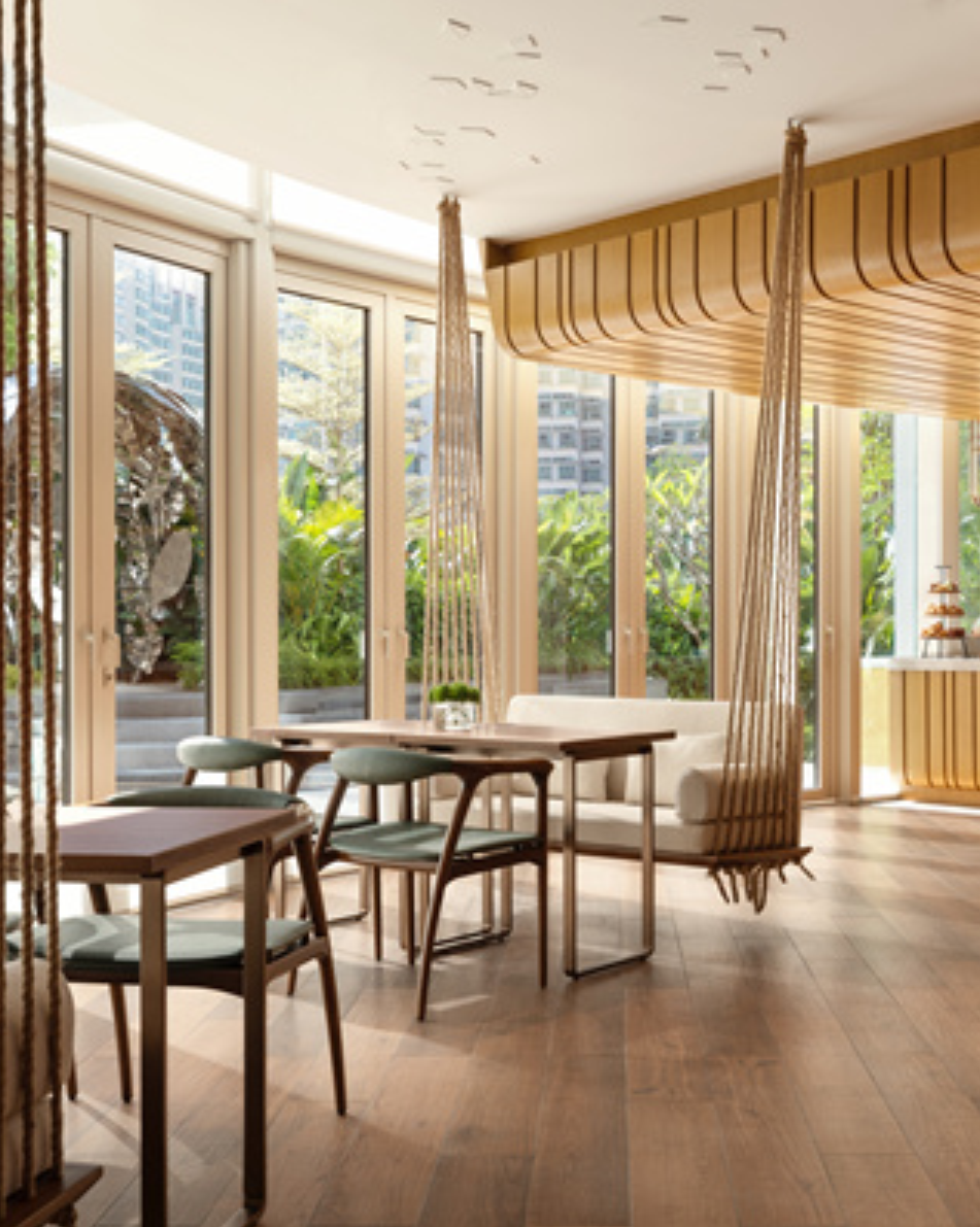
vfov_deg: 42.0
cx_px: 572
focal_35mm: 44
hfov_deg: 34.0
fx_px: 1597
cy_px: 615
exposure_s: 1/10
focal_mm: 31
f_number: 5.6
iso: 100
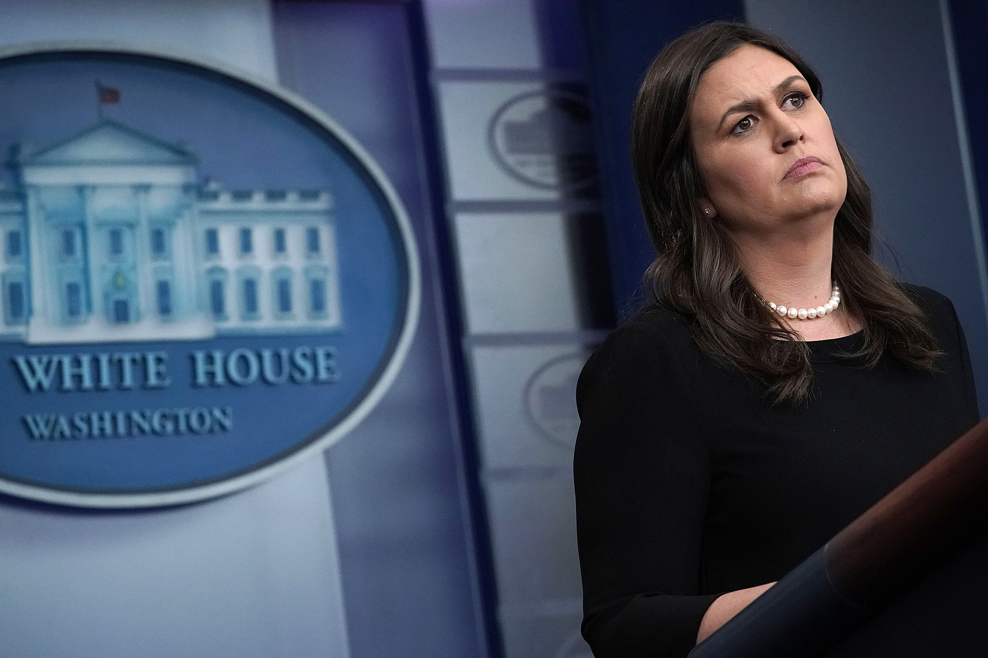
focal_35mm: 133
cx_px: 494
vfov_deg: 10.3
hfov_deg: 15.4
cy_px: 329
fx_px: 3650
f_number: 5.6
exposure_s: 1/1250
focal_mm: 133
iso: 6400
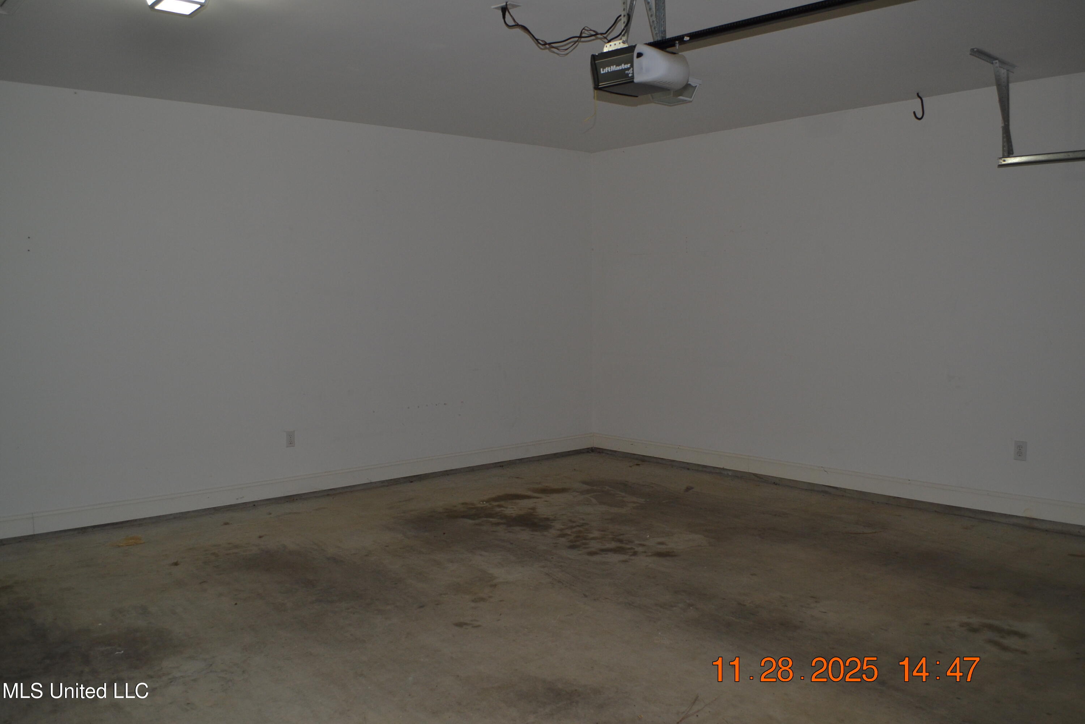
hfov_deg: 61.9
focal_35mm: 30
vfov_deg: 43.6
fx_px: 904
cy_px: 362
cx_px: 542
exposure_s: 1/60
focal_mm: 20
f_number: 4
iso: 400
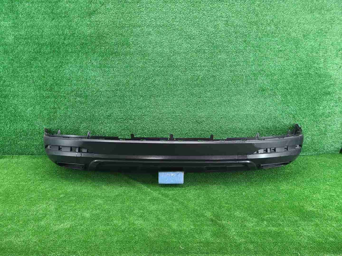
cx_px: 171
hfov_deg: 67.3
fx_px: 257
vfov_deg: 53.1
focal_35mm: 26
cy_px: 128
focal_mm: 5.4
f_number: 1.8
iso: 270
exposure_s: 1/50
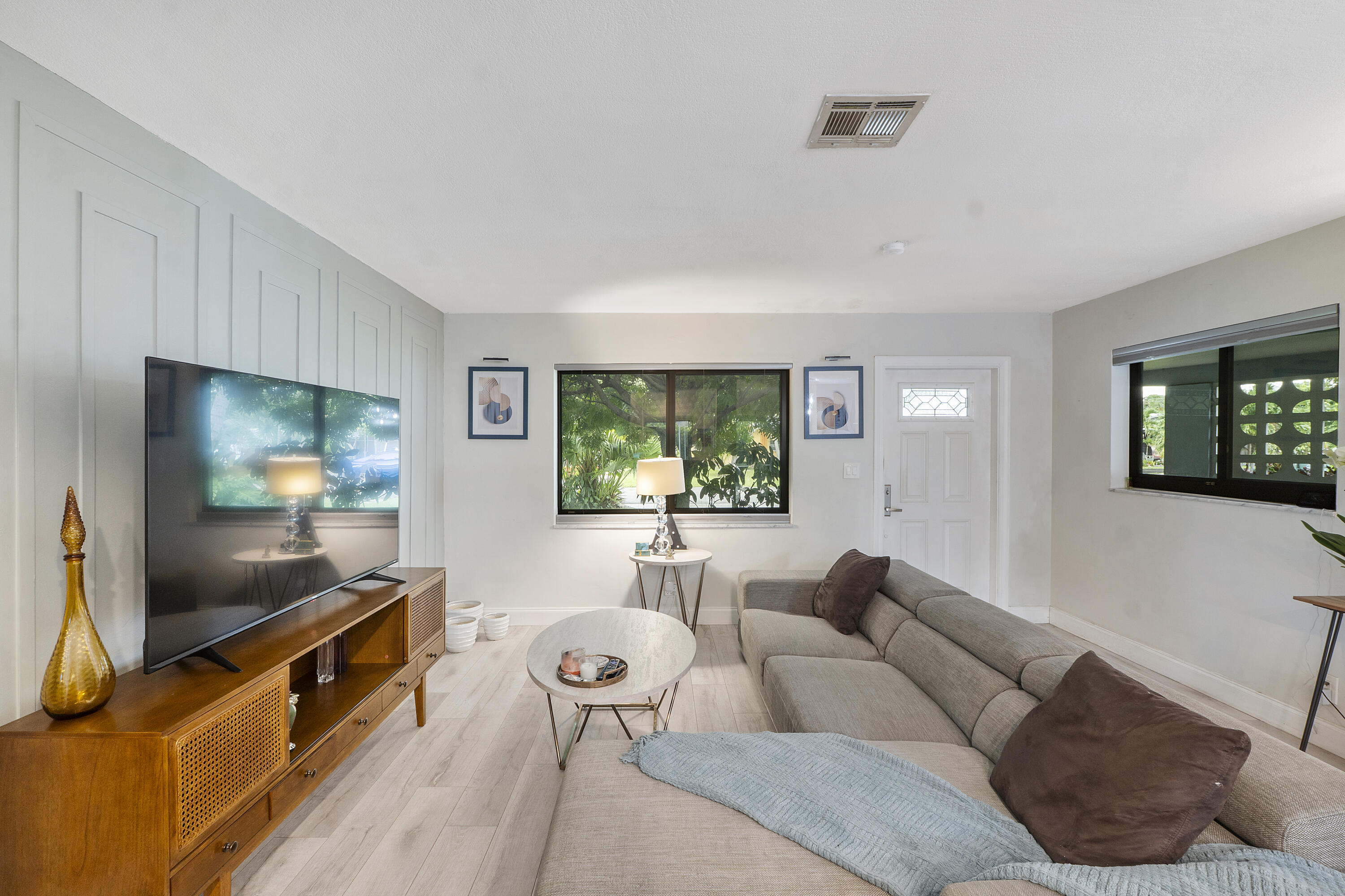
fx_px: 588
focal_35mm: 16
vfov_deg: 74.6
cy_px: 448
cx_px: 672
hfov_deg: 97.6
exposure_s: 1
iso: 160
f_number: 11
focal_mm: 10.5
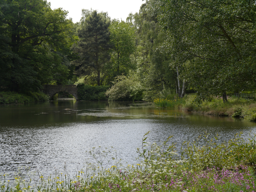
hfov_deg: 23.3
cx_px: 128
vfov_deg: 17.6
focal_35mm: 84
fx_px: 621
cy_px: 96
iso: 160
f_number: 8
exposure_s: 1/250
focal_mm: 42
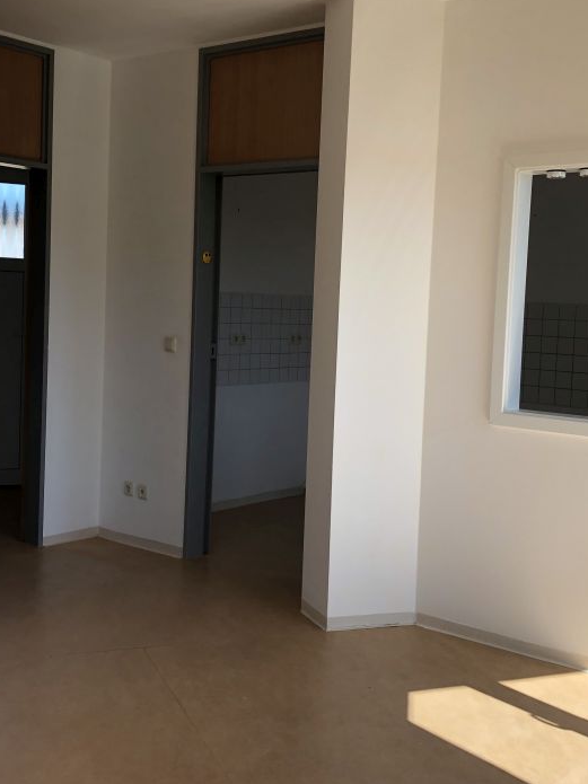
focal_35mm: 43
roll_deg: -1.8
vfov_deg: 43.8
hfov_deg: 33.6
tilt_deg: -2.2
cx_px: 296
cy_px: 359
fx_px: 974
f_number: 1.8
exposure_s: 1/358
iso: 20
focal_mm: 3.99
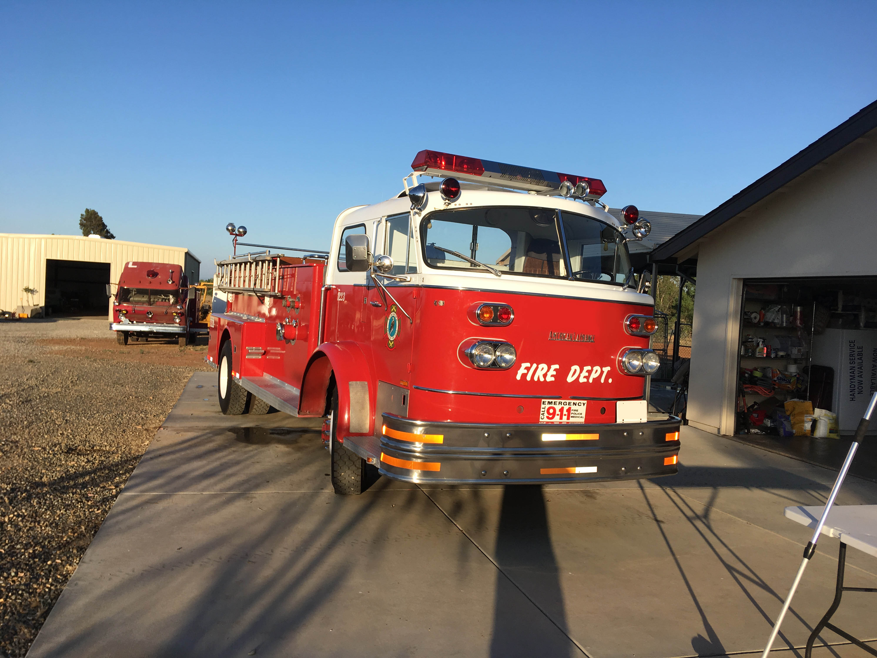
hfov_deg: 61.7
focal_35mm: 29
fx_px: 735
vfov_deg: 48.2
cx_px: 438
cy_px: 329
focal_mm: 4.15
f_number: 2.2
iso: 25
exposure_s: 1/1012
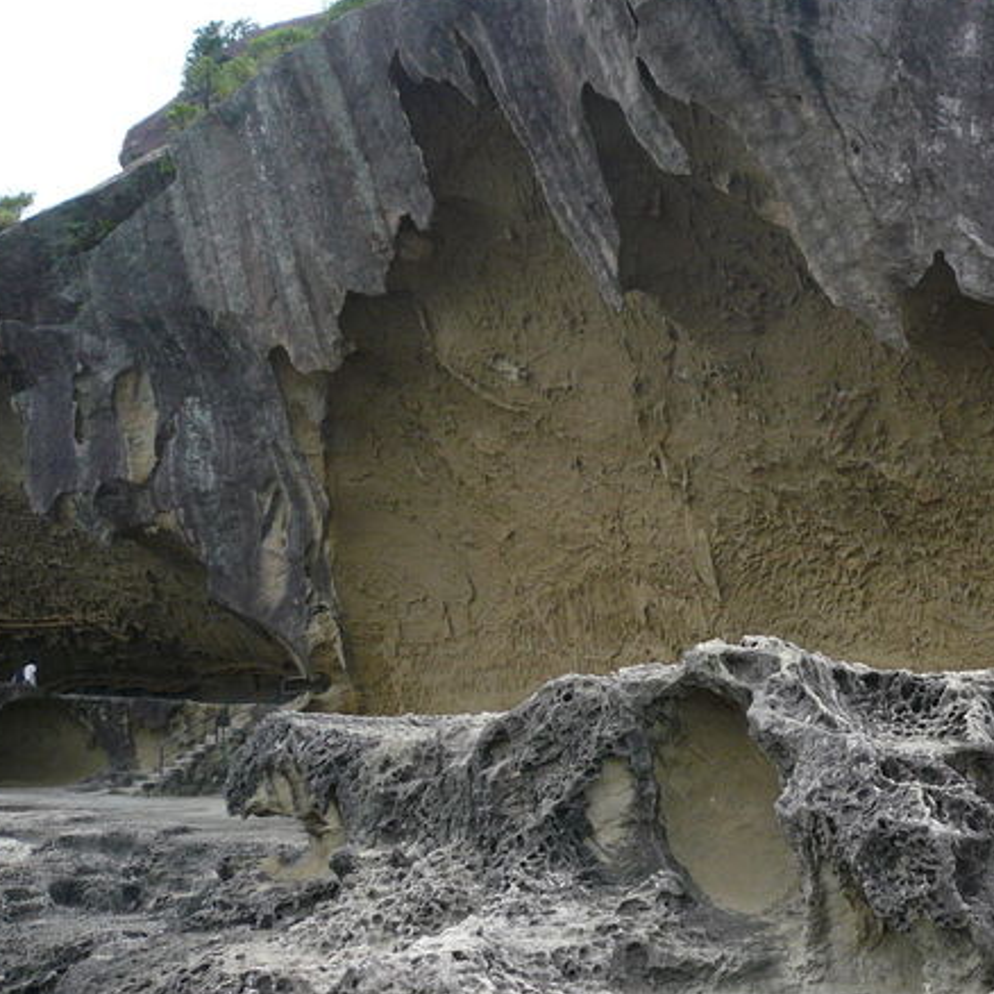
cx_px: 746
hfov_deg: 36.0
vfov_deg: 36.8
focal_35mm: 46
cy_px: 460
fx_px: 1494
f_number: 2.8
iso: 100
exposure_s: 1/320
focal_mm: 4.6
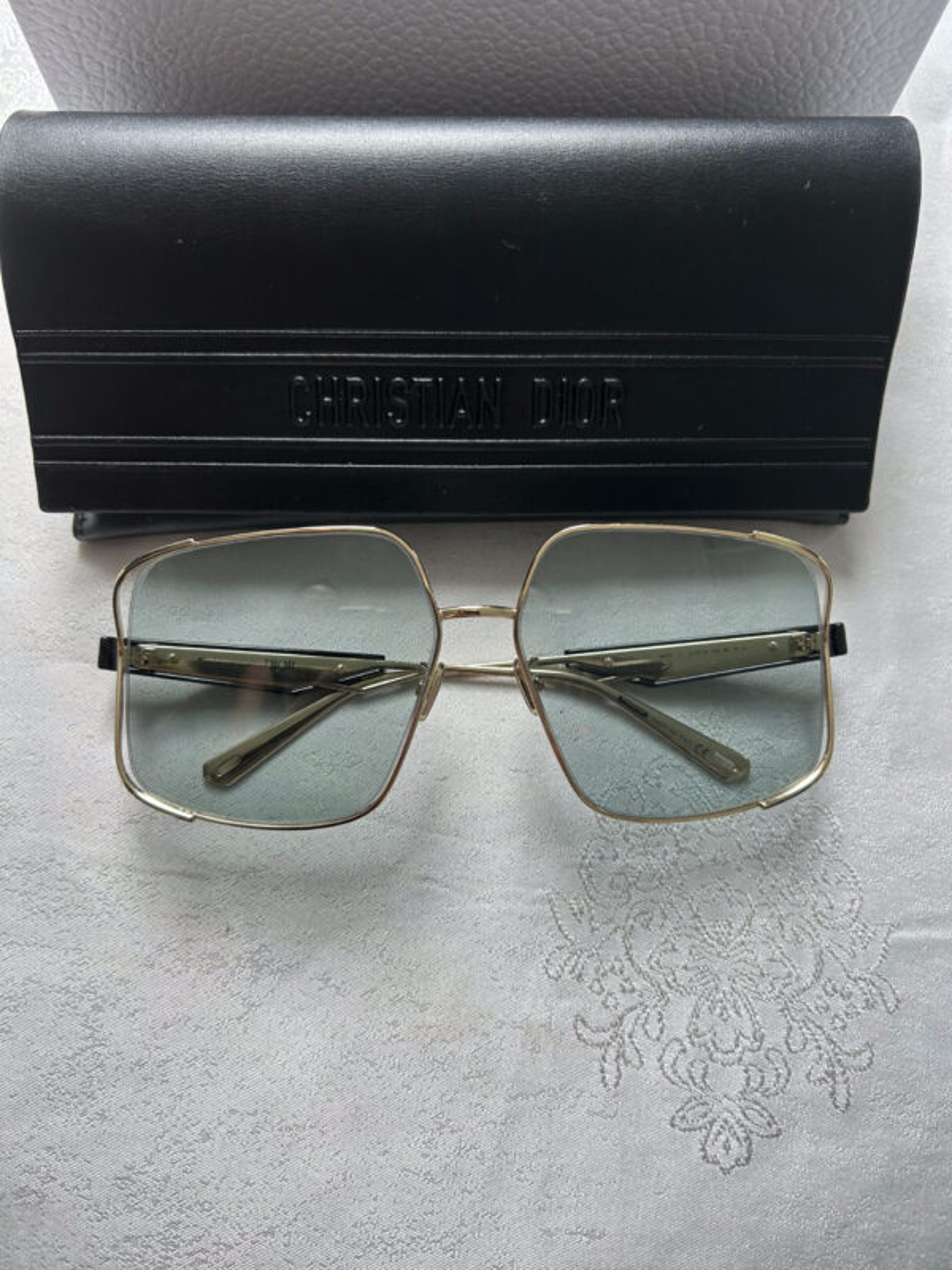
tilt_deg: -73.0
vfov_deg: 67.3
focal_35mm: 26
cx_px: 476
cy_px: 635
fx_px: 953
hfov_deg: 53.1
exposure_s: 1/121
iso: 50
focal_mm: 5.7
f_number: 1.5
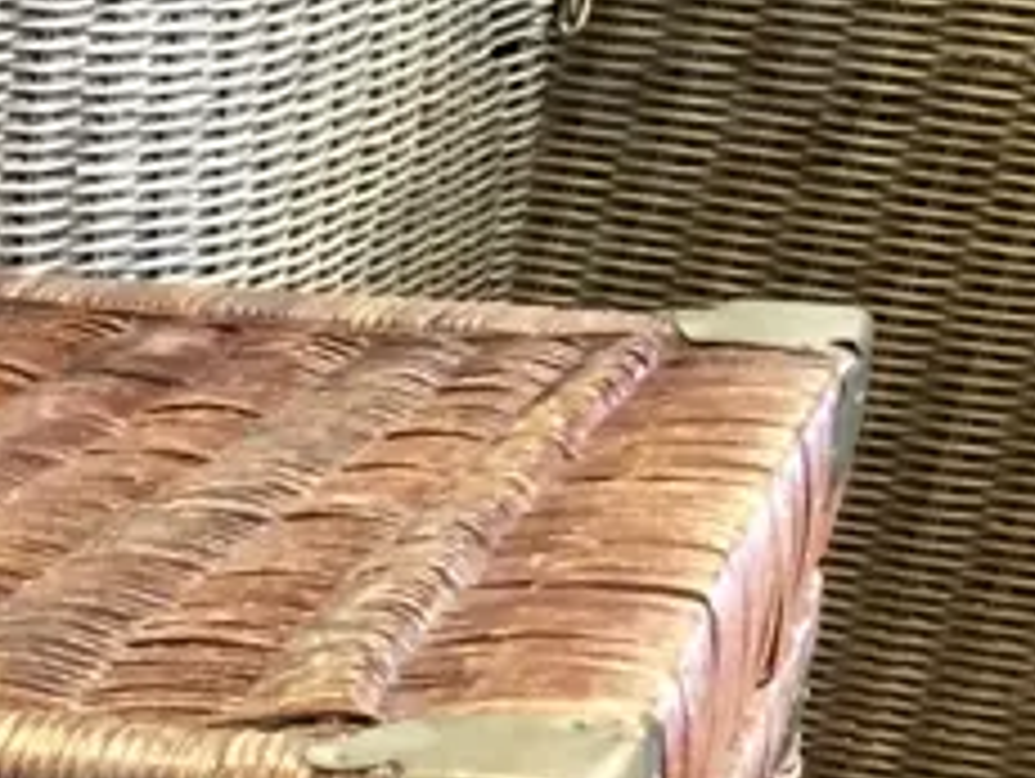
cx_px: -981
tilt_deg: -24.0
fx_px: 3861
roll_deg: +0.0
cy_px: 1345
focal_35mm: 129
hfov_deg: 13.3
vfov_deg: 10.9
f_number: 2.2
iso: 100
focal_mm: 4.15
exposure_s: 1/8
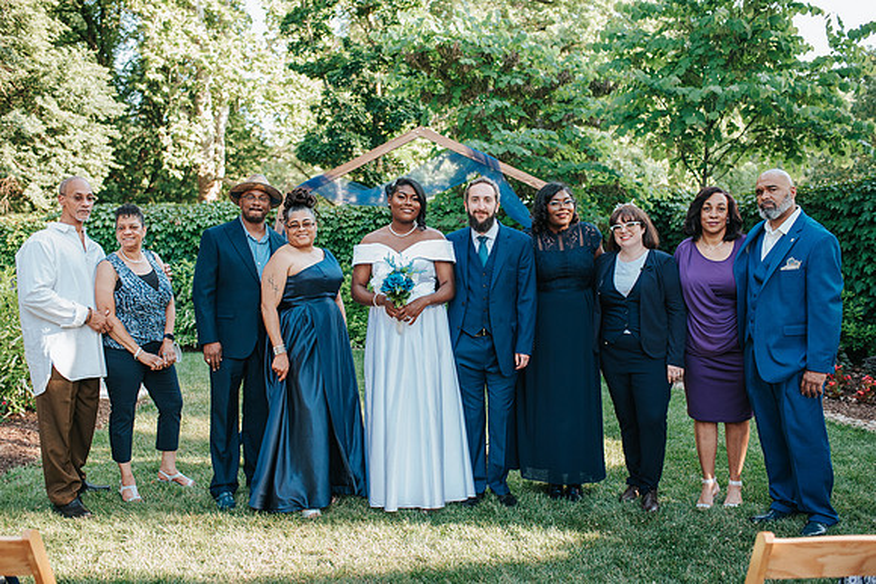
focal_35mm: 36
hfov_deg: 52.7
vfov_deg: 36.5
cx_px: 428
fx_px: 885
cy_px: 300
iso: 800
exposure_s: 1/640
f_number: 3.2
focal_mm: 35
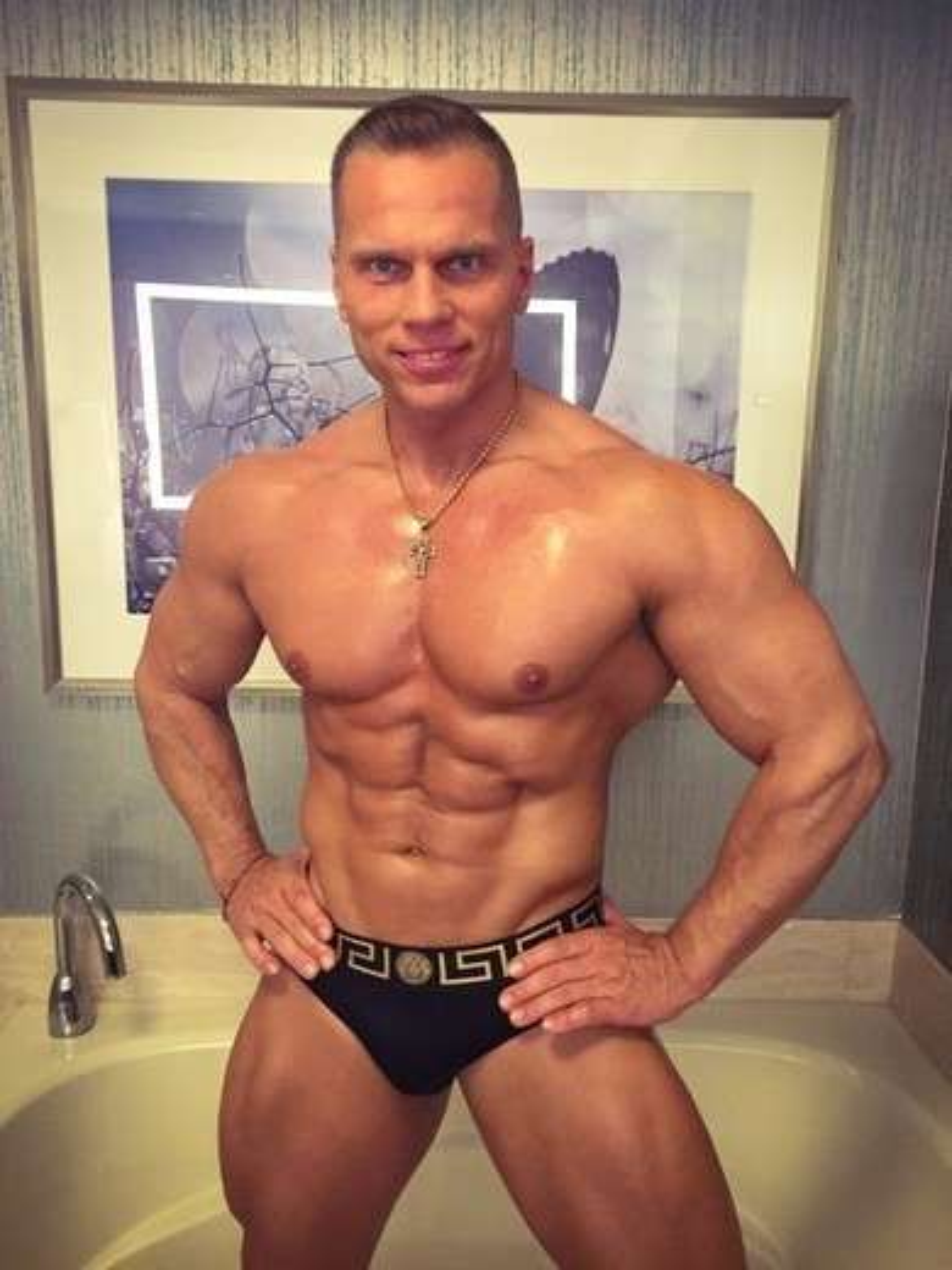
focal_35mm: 29
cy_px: 635
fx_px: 1063
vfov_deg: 61.7
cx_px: 476
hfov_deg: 48.2
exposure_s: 1/30
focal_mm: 4.15
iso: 250
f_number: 2.2
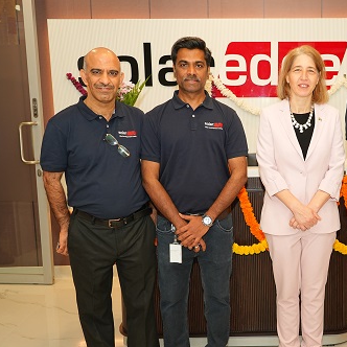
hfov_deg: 35.7
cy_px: 206
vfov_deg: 36.7
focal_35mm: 46
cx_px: 275
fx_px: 522
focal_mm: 30
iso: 800
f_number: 4.5
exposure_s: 1/125
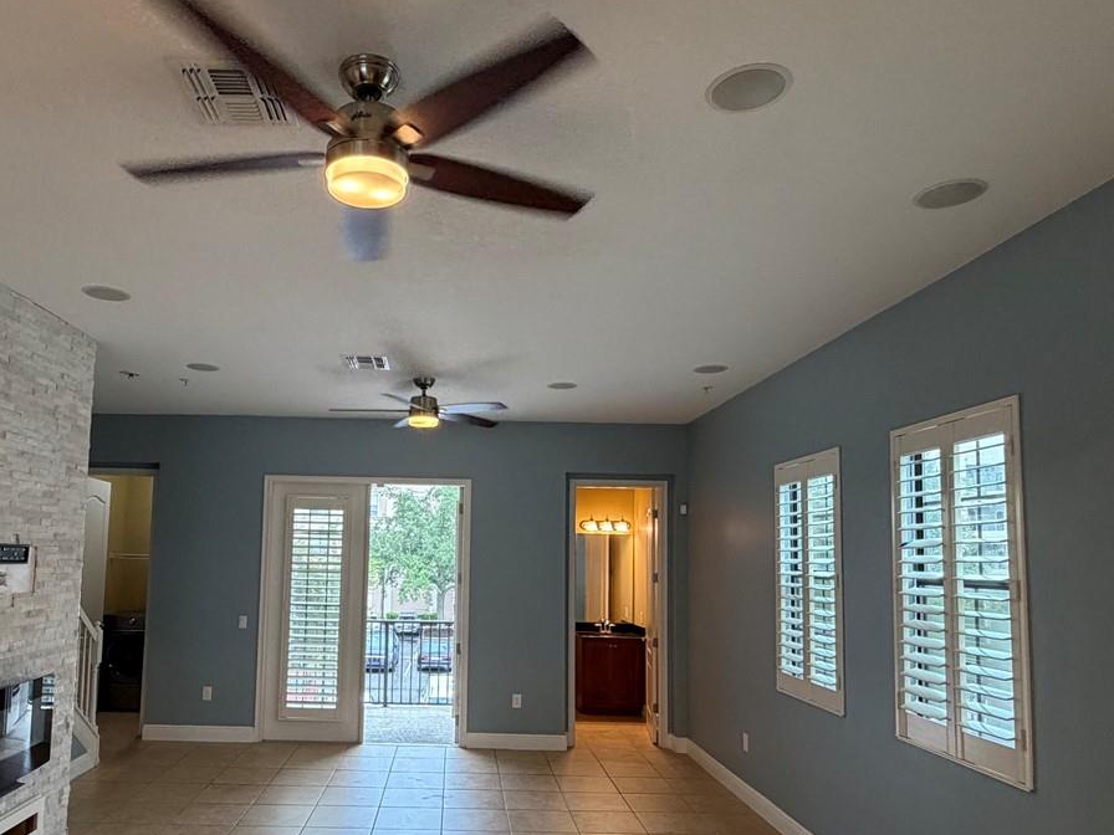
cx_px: 458
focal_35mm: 25
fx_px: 805
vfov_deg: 54.6
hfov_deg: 68.8
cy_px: 491
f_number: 2.2
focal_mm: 2.22
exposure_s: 1/120
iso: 250
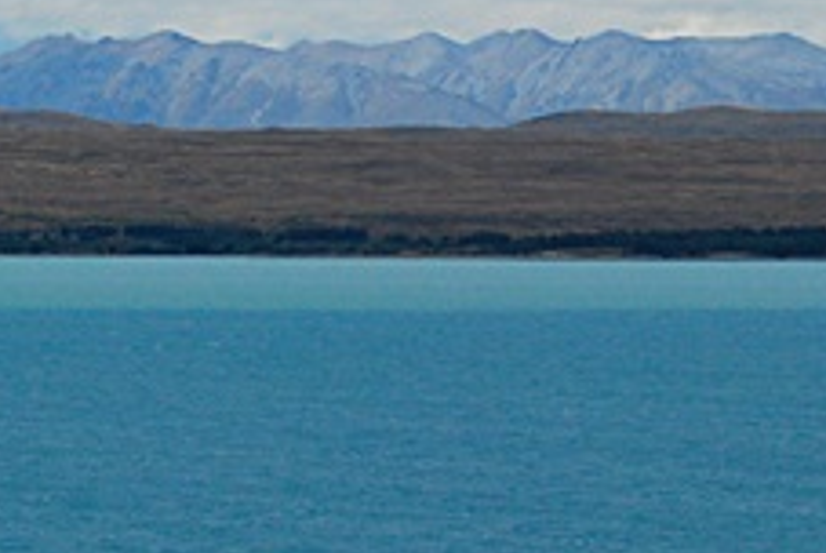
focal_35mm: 264
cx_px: 331
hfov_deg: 7.8
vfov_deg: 5.2
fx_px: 6065
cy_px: 171
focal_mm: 50
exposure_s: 1/3200
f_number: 6.3
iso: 400
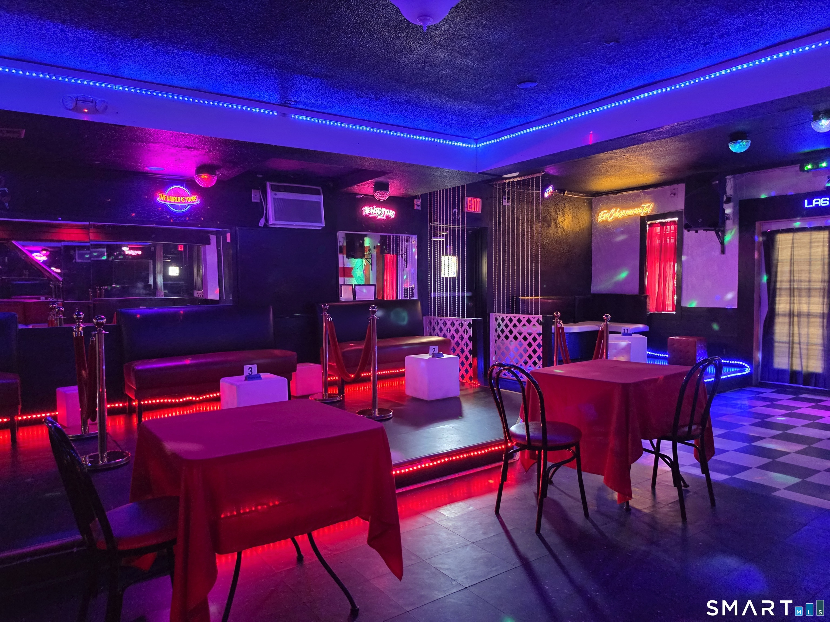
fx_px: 551
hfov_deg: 73.9
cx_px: 415
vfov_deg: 58.9
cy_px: 311
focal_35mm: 23
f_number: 1.4
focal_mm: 6.5
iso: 1250
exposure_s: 1/120
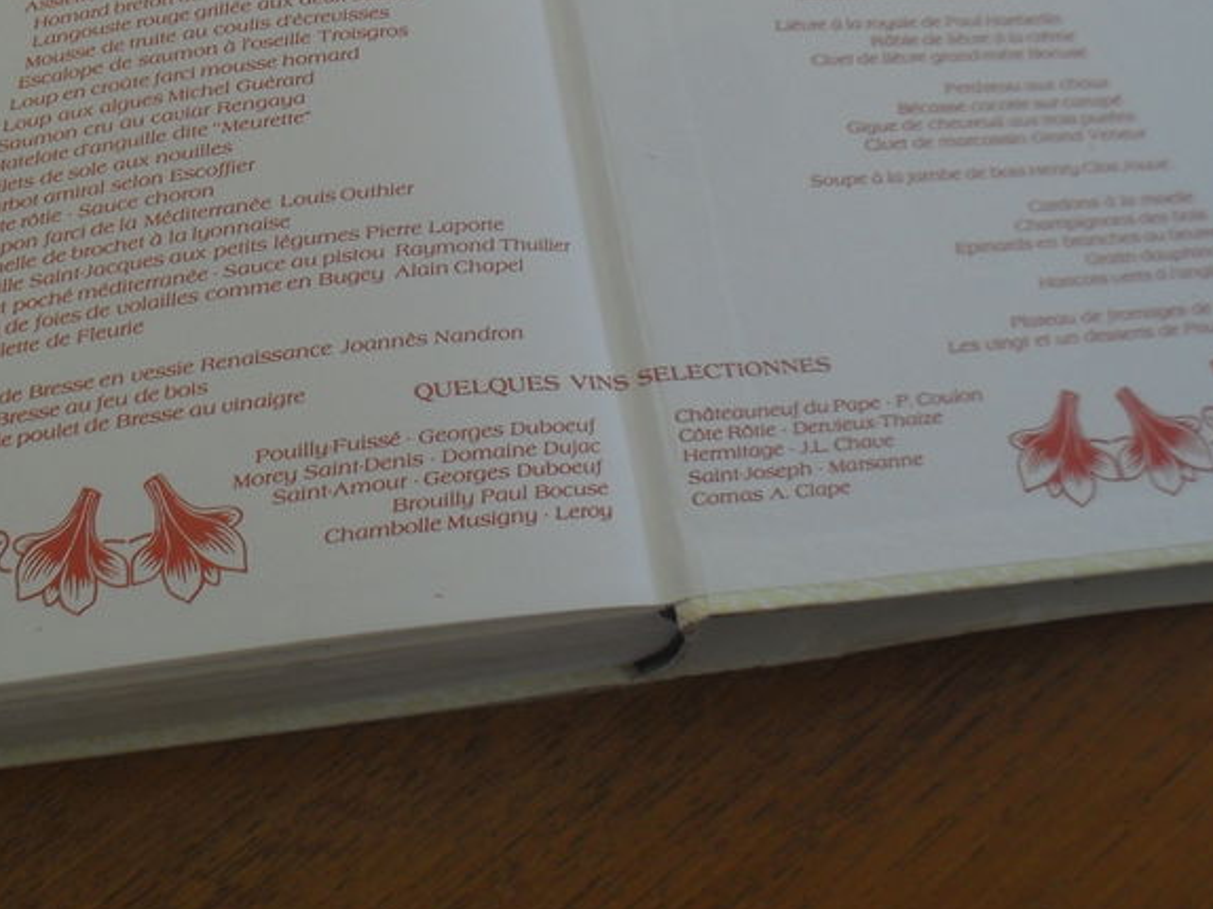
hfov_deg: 31.6
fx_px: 2137
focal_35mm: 61
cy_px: 142
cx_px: 507
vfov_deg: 23.5
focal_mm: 6.3
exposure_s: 1/90
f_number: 3.2
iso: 100
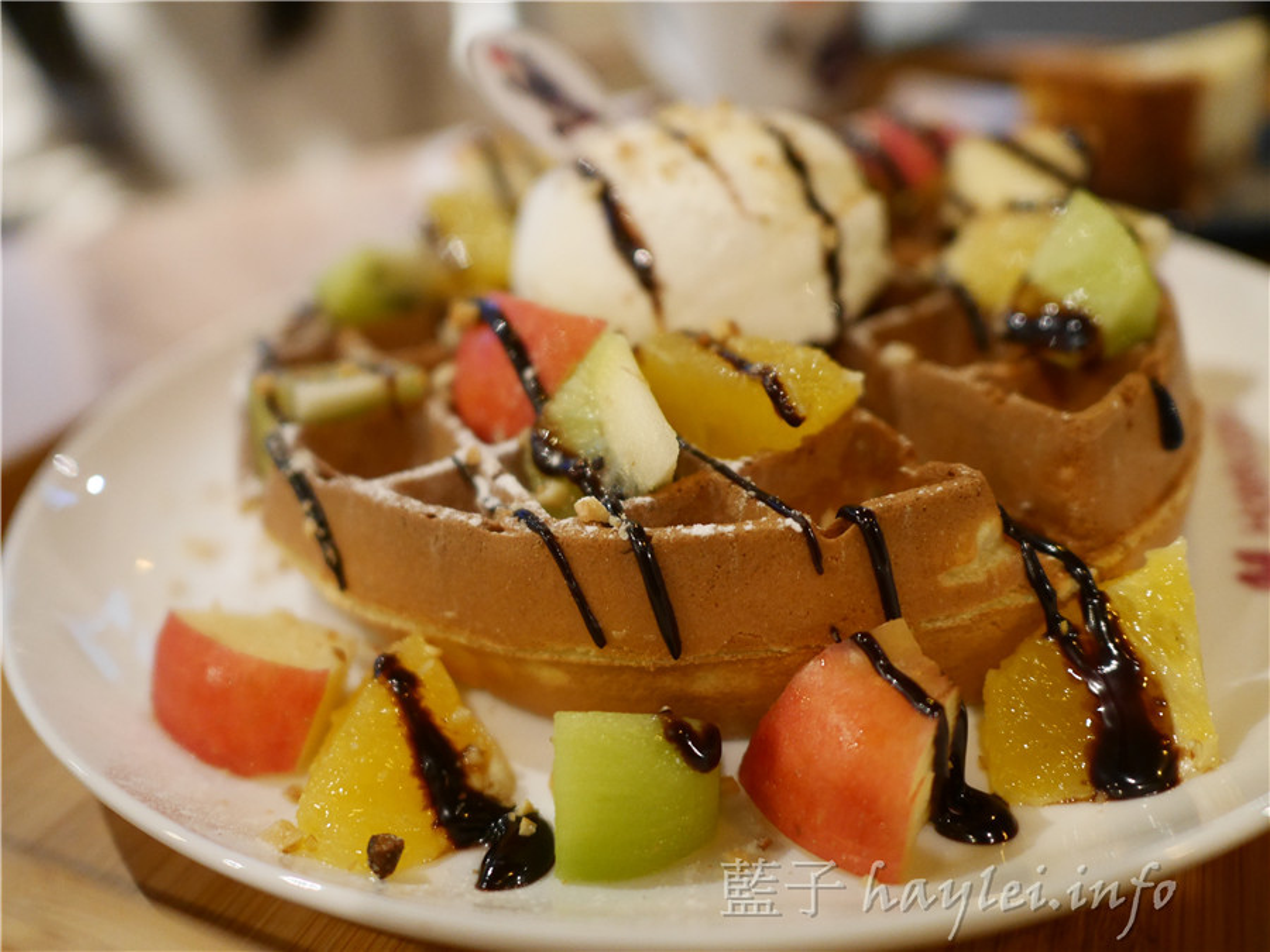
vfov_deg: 46.8
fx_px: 1101
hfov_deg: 60.0
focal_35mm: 30
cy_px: 476
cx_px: 635
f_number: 1.7
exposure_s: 1/60
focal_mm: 15
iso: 1600
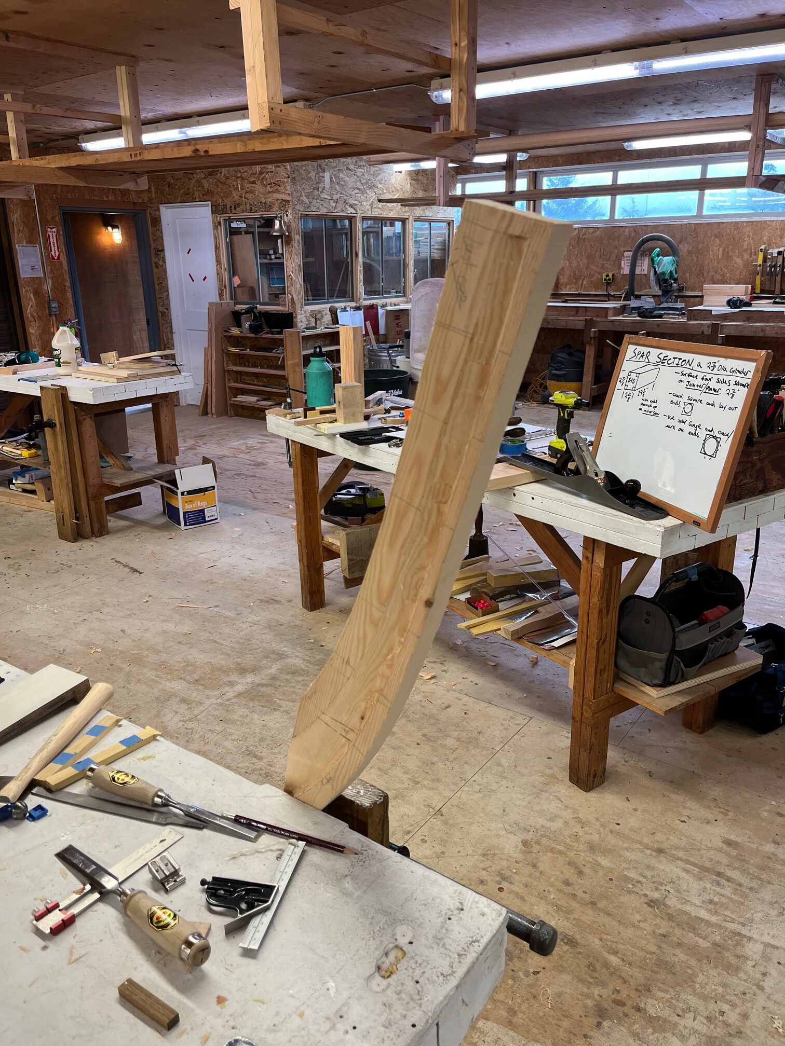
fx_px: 786
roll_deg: +0.6
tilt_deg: -19.0
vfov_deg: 67.3
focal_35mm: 26
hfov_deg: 53.1
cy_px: 523
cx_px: 392
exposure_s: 1/120
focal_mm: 5.1
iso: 125
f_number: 1.6
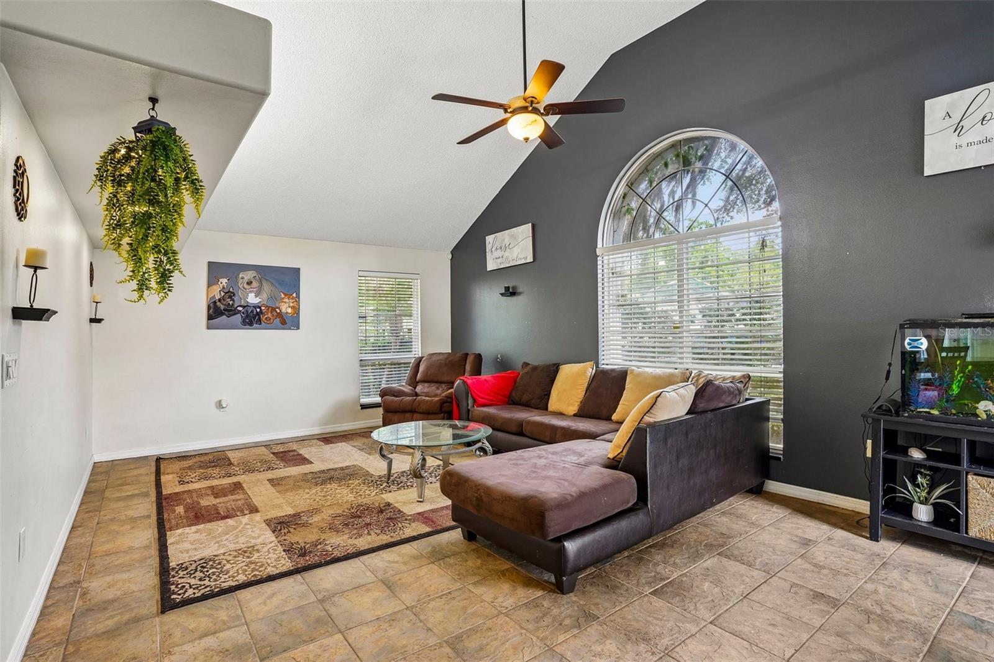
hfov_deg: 93.3
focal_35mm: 17
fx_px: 469
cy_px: 331
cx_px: 497
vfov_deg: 70.4
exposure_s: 1/8
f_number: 9
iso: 400
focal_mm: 17
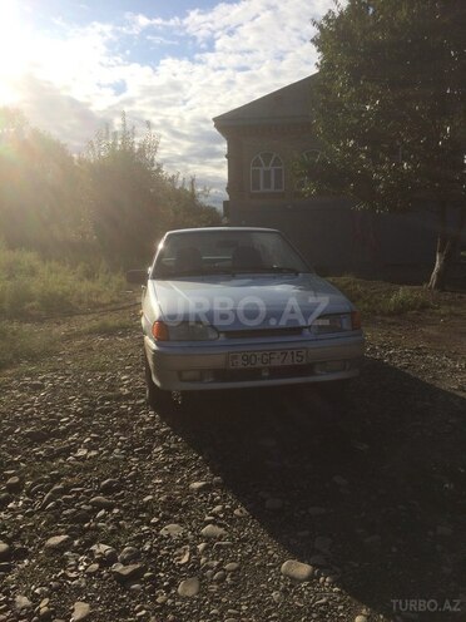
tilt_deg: -10.3
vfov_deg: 61.7
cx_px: 233
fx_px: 521
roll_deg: -1.3
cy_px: 311
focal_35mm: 29
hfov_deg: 48.2
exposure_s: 1/3731
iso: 32
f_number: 2.2
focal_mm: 4.15
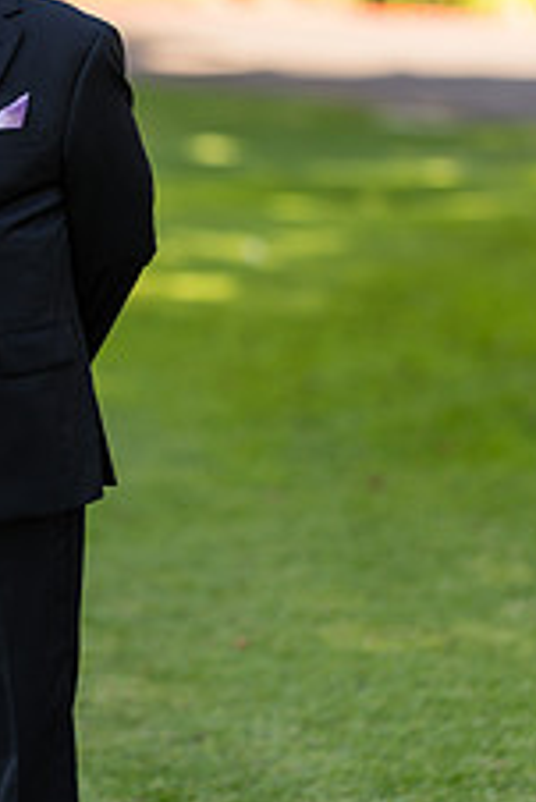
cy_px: 309
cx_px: 39
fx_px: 3768
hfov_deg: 8.1
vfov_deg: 12.1
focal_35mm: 169
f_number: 1.4
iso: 100
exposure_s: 1/1000
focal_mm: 85
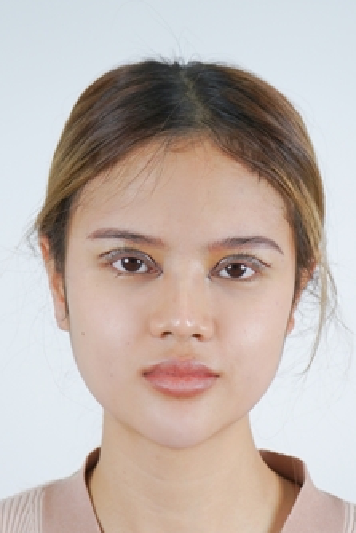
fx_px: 1437
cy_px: 397
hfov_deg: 14.1
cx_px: 188
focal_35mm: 97
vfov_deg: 20.9
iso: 1000
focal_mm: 54
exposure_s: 1/200
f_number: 5.6
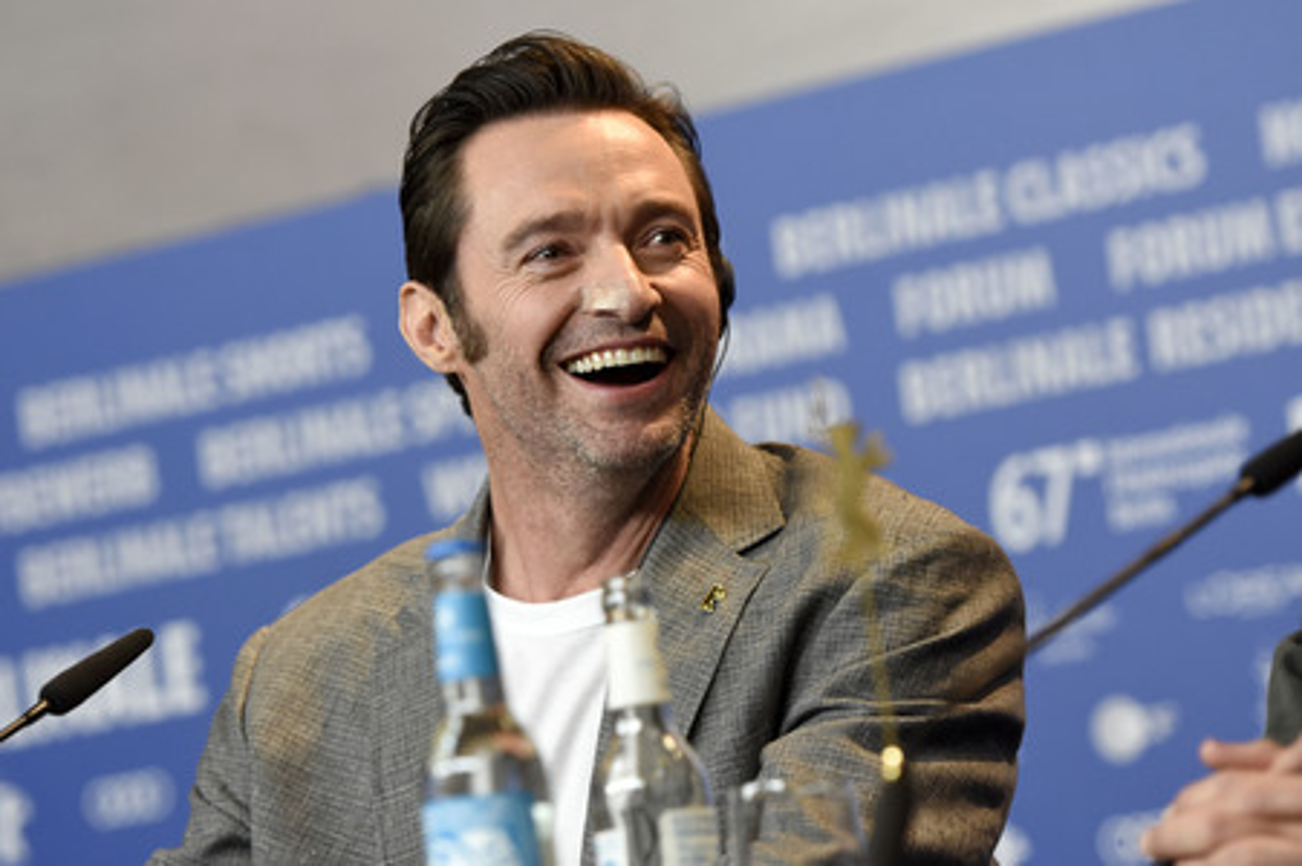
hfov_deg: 10.2
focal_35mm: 202
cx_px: 651
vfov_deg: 6.8
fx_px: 7318
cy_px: 433
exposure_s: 1/400
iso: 1250
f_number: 3.5
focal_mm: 135
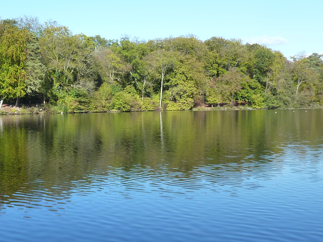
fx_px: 457
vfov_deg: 29.7
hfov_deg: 36.4
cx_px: 29
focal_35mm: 49
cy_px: 119
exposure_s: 1/320
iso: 125
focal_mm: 4.1
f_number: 4
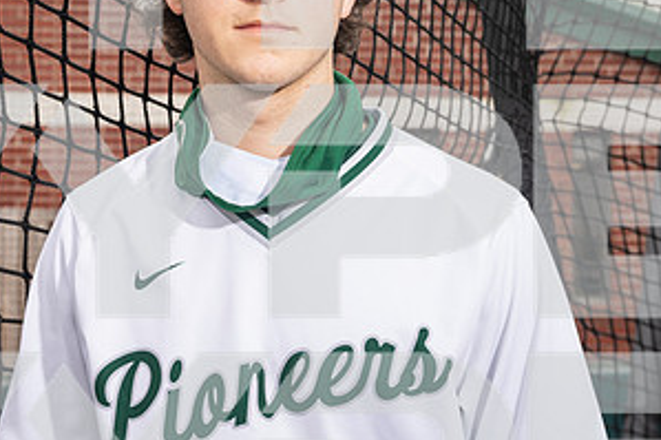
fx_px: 1431
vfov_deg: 17.5
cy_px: 216
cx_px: 245
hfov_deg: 25.9
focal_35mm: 78
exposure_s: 1/125
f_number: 6.3
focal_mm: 39
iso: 100
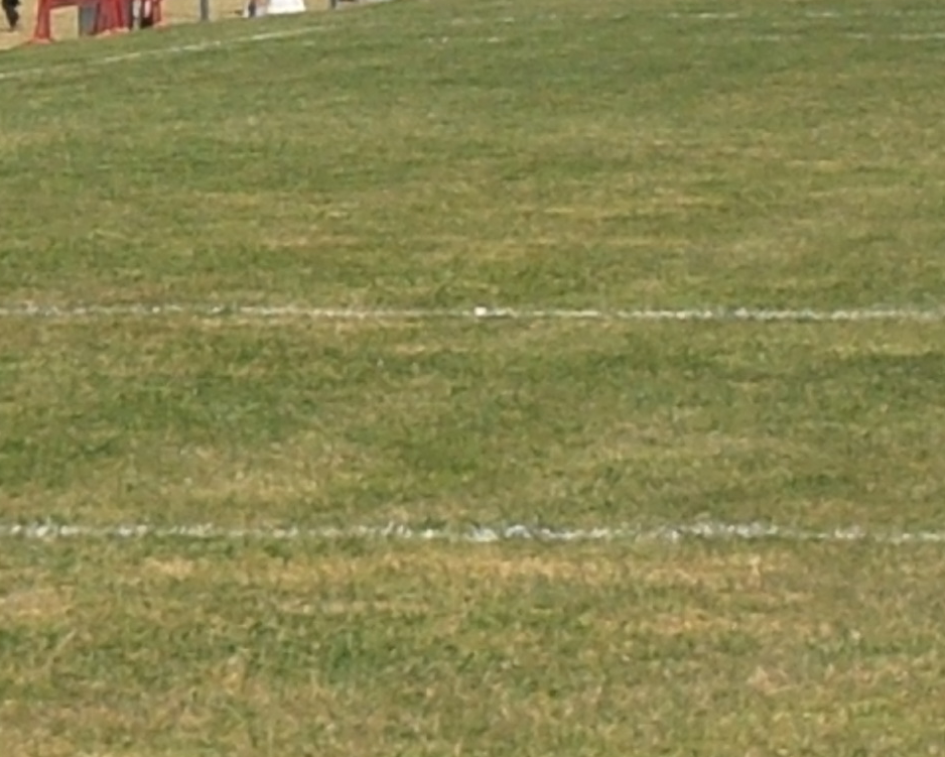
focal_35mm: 294
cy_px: -12
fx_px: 8225
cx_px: 205
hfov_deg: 6.6
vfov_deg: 5.3
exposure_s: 1/320
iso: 400
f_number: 15
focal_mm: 24.39
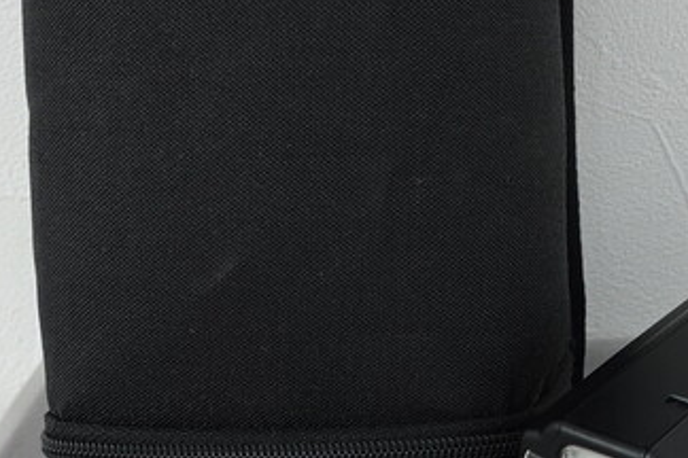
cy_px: 85
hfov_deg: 21.7
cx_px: 745
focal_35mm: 89
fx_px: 1701
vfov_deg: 15.3
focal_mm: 8.8
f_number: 2.8
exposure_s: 1/40
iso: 125
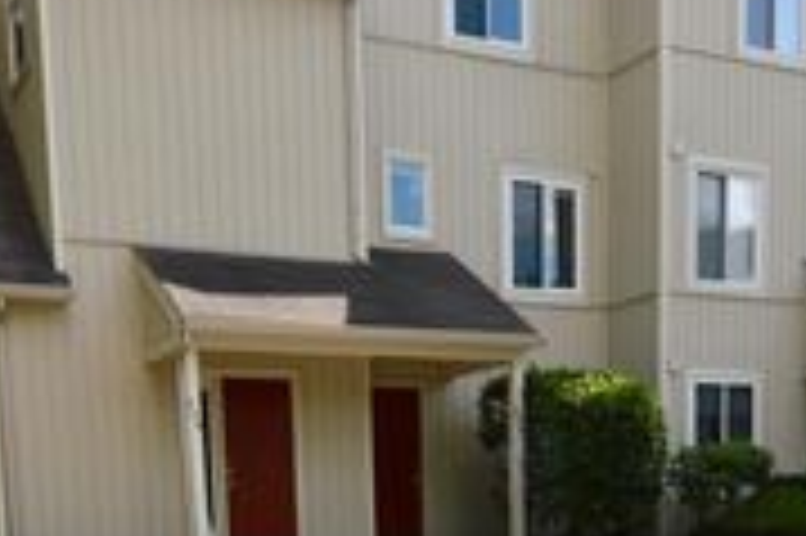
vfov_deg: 28.6
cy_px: 606
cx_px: 419
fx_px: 939
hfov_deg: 46.4
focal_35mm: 42
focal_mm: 10
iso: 100
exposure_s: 1/200
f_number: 7.1
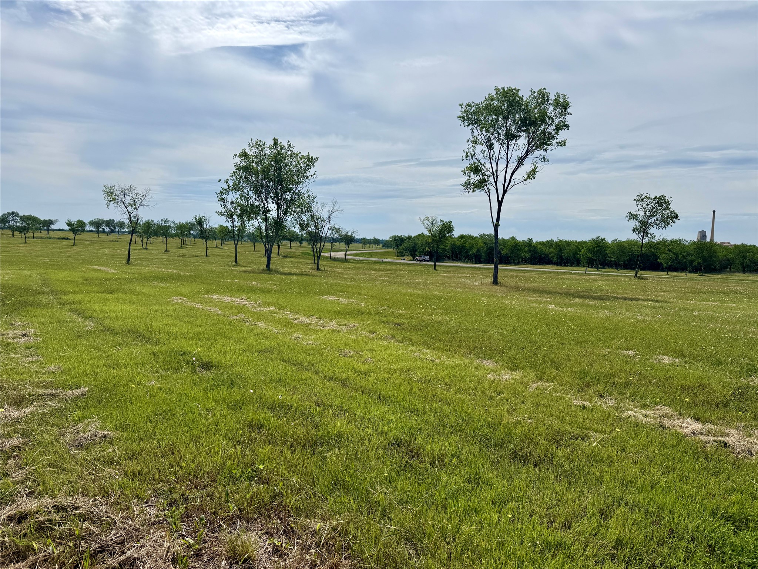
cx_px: 379
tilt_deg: -4.9
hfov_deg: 71.6
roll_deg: -1.6
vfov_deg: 56.8
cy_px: 284
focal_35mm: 24
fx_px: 526
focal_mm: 6.76
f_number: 1.78
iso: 80
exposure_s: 1/10309
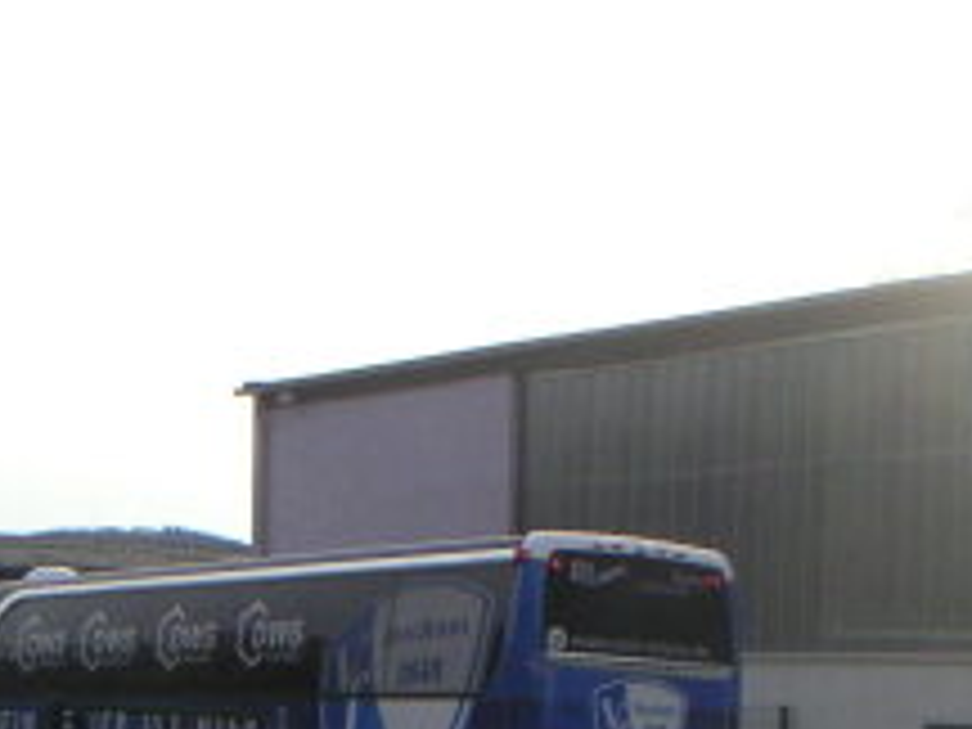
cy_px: 830
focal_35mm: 88
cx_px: 243
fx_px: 2471
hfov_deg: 22.1
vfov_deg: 16.2
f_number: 6.7
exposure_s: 1/180
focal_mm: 6
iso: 160
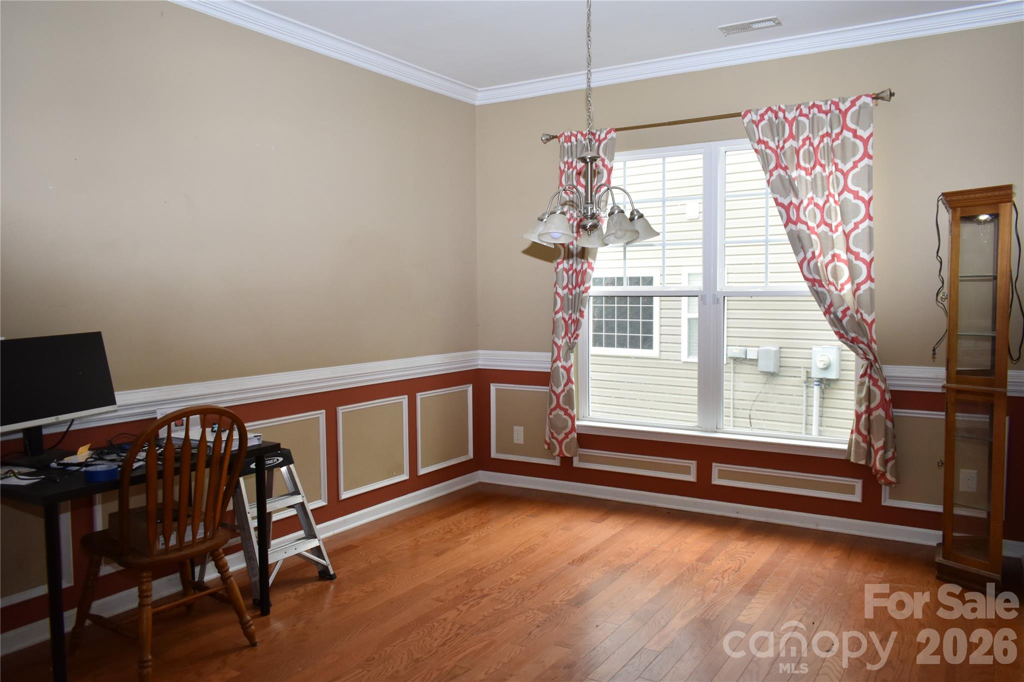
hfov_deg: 67.4
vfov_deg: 47.9
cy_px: 341
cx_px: 512
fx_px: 768
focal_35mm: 27
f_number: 5
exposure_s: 1/200
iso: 720
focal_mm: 18
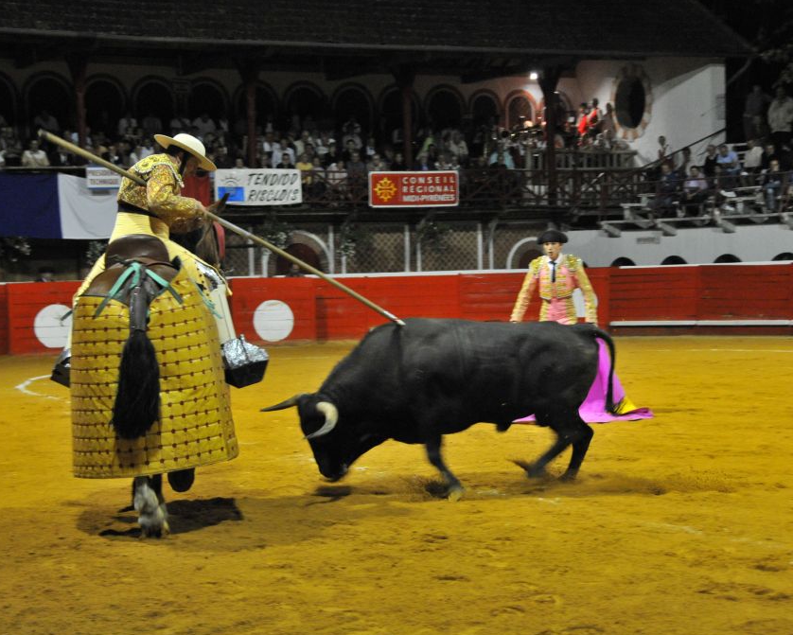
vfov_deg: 19.4
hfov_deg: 24.1
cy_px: 318
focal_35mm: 79
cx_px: 384
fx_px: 1855
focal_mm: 46
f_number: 4.5
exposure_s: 1/90
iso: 1600
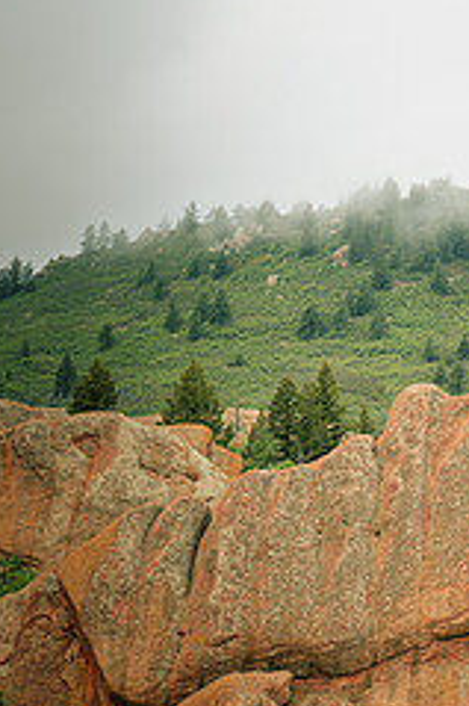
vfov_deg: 10.4
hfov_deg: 6.9
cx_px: 437
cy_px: 275
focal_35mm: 198
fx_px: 3875
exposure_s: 1/250
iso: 200
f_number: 4
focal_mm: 105
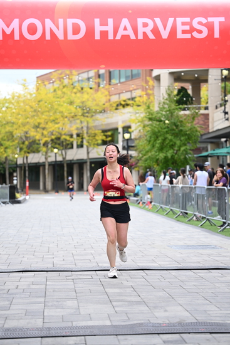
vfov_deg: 26.0
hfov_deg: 17.5
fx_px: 747
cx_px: 115
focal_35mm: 78
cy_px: 172
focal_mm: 78
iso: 640
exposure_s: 1/2500
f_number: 2.8
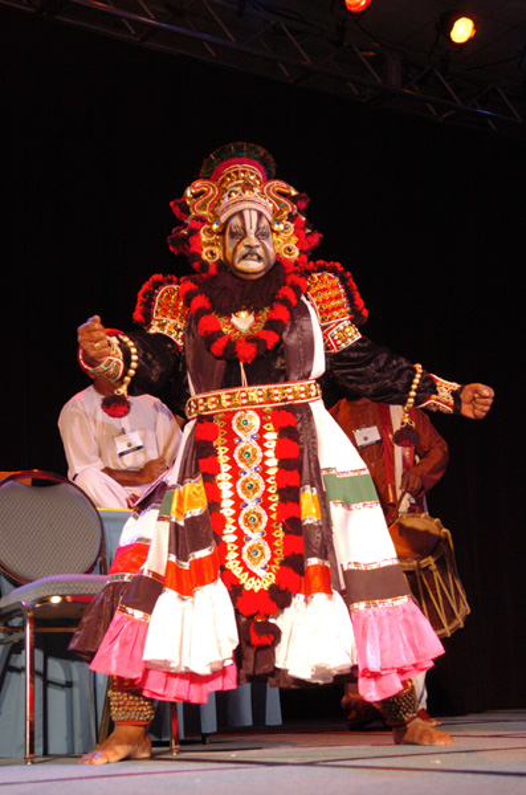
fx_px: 1256
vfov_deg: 35.1
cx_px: 263
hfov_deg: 23.7
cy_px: 398
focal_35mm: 57
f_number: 2.8
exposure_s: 1/100
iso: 800
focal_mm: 38
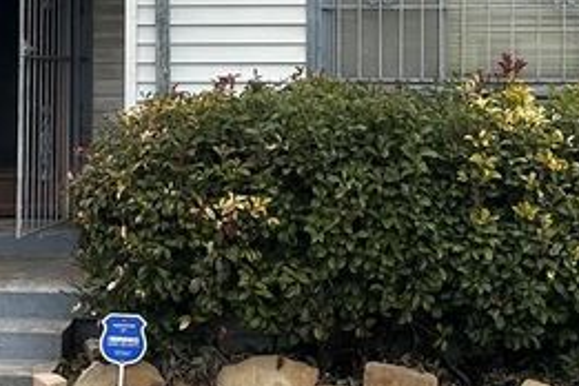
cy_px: 47
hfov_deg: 20.8
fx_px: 1576
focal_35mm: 98
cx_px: 209
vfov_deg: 13.8
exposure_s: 1/872
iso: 80
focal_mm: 6.86
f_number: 1.78
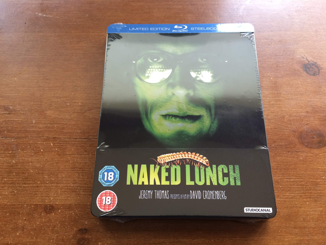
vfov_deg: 48.2
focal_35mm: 29
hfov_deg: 61.7
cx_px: 163
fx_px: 273
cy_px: 122
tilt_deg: -69.3
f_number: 2.2
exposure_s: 1/30
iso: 40
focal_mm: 4.15
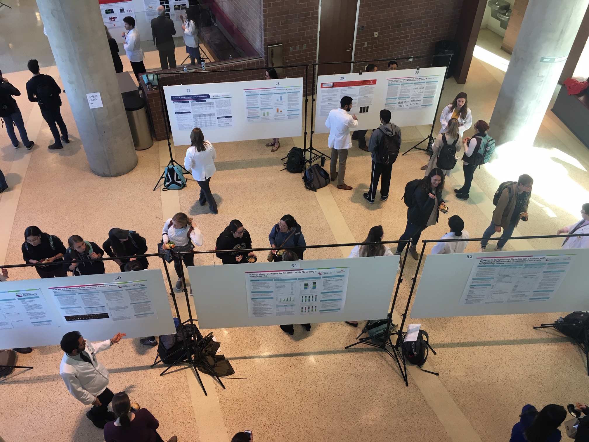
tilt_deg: -41.0
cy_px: 221
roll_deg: -0.9
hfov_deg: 61.7
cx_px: 294
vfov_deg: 48.2
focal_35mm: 29
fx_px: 493
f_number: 2.2
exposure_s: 1/30
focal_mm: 4.15
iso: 50
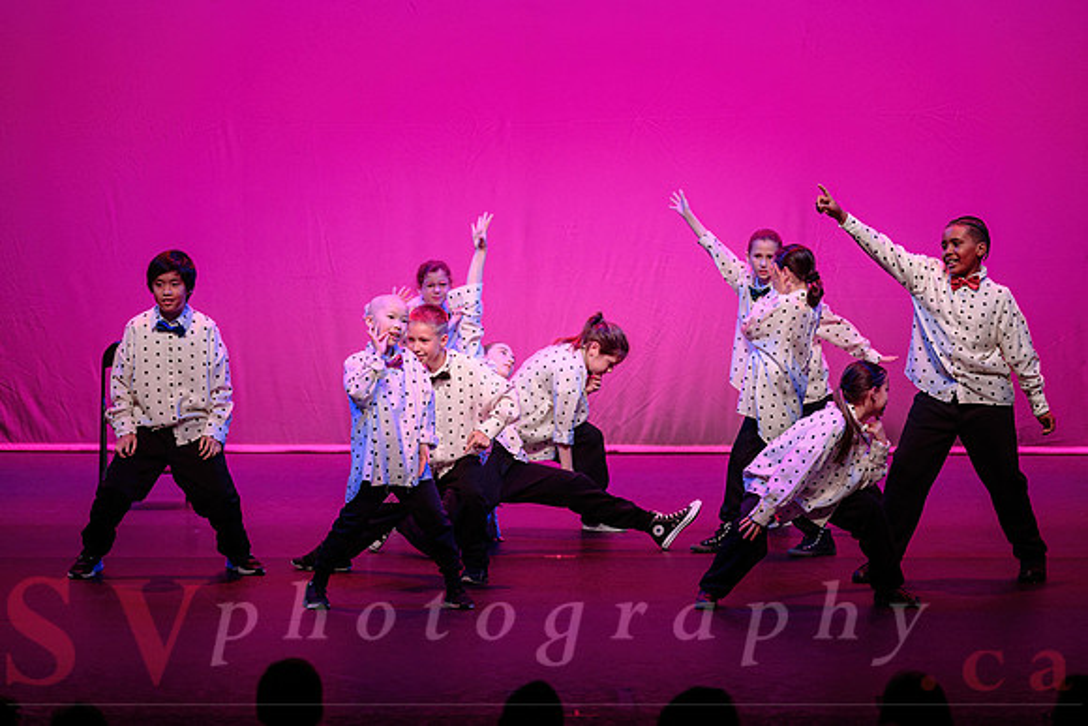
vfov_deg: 9.9
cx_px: 597
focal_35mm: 139
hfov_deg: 14.7
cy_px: 333
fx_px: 4204
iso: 1250
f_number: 2.8
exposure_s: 1/500
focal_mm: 125
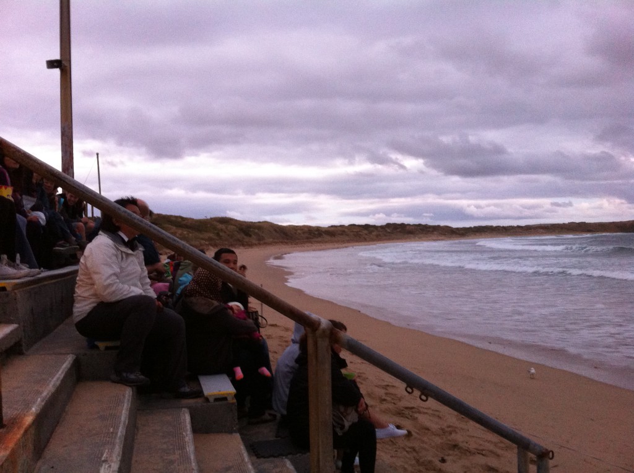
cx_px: 317
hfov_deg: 52.7
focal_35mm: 35
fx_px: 640
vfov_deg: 40.6
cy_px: 236
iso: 320
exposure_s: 1/15
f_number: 2.8
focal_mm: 3.85
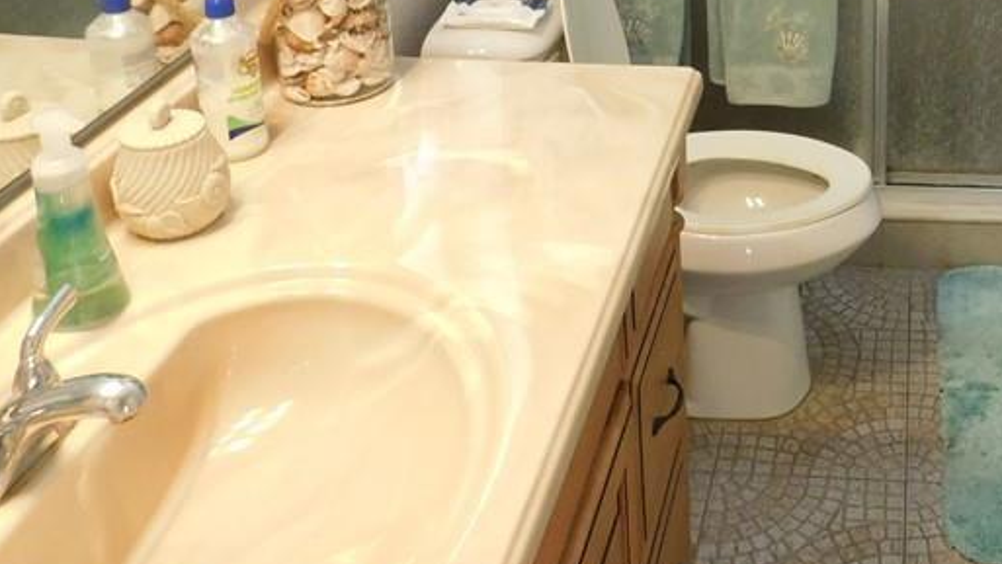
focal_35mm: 50
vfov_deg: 22.0
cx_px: 824
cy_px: -125
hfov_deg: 39.4
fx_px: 1329
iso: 400
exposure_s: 1/20
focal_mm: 4
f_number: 3
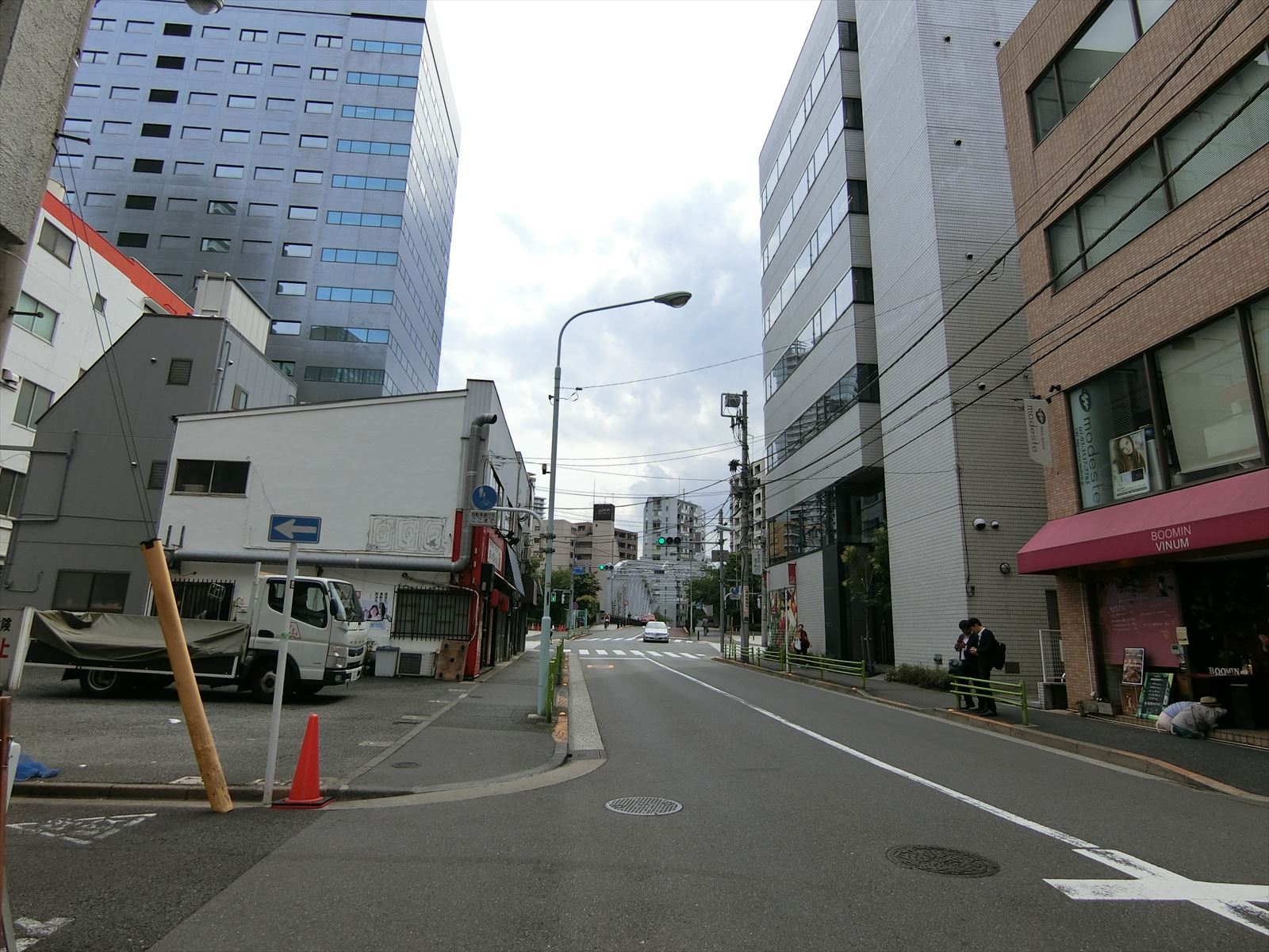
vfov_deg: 68.7
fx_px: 697
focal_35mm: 19
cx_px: 634
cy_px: 476
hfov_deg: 84.7
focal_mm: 4.06
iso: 80
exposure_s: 1/250
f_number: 6.9
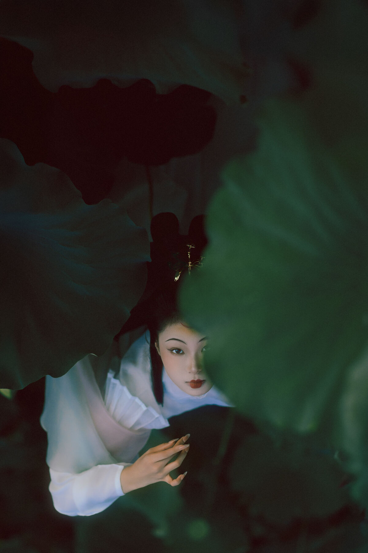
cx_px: 184
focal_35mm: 85
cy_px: 276
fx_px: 1303
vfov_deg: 23.9
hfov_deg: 16.1
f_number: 1.8
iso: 320
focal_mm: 85
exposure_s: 1/320
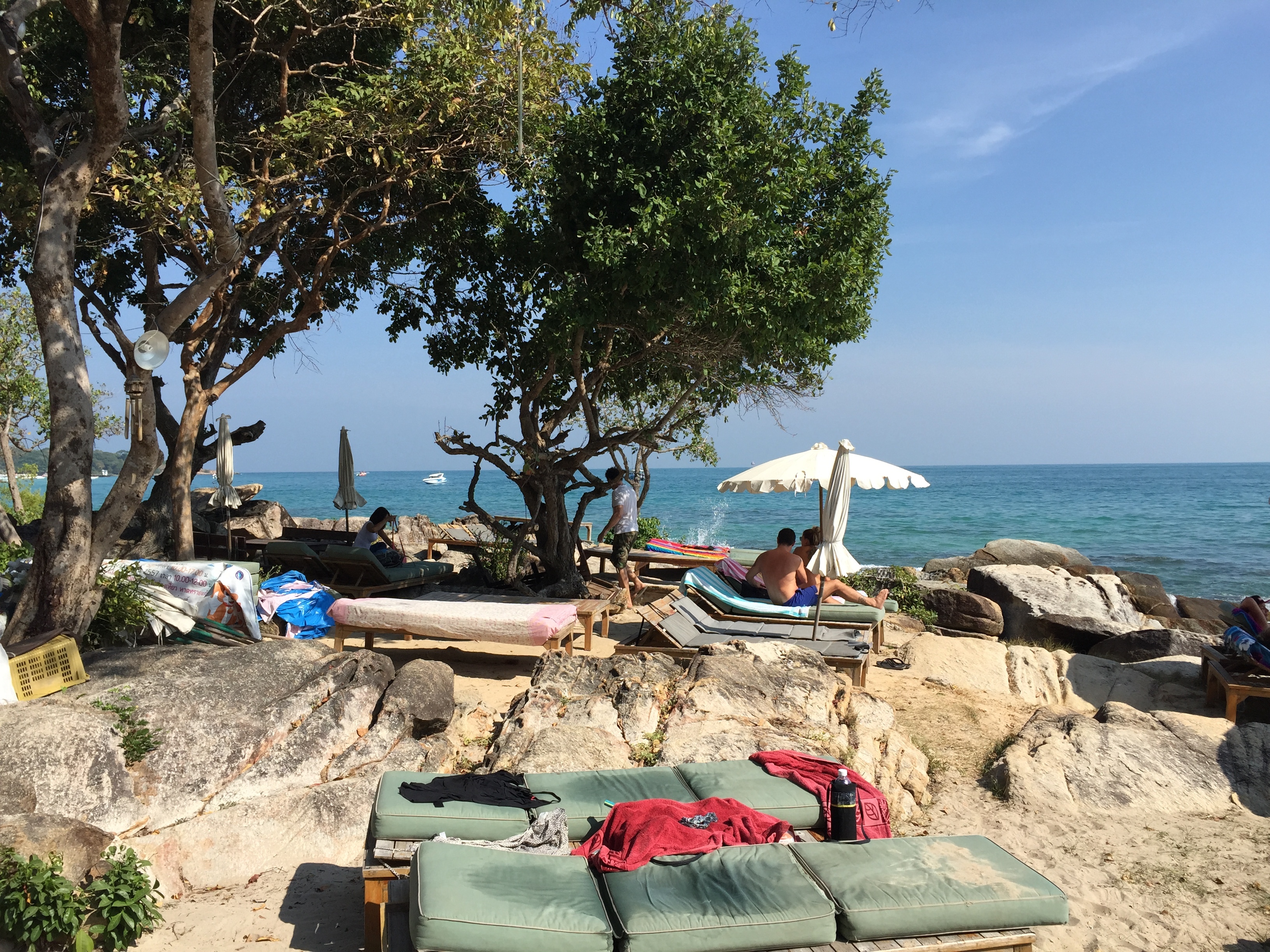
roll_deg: -0.5
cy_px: 476
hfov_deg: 61.7
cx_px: 635
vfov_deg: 48.2
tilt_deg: -0.6
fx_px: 1064
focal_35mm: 29
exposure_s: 1/1980
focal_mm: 4.15
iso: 32
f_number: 2.2
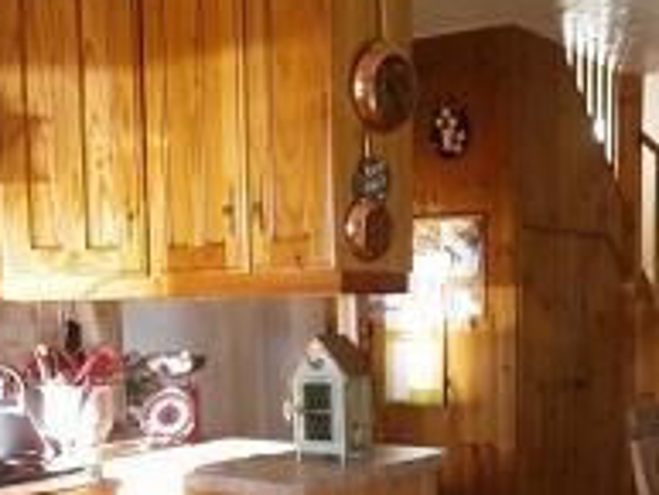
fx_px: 991
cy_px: 451
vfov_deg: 27.0
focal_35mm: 52
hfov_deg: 35.9
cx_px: 500
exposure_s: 1/30
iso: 100
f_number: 2.8
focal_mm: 4.7
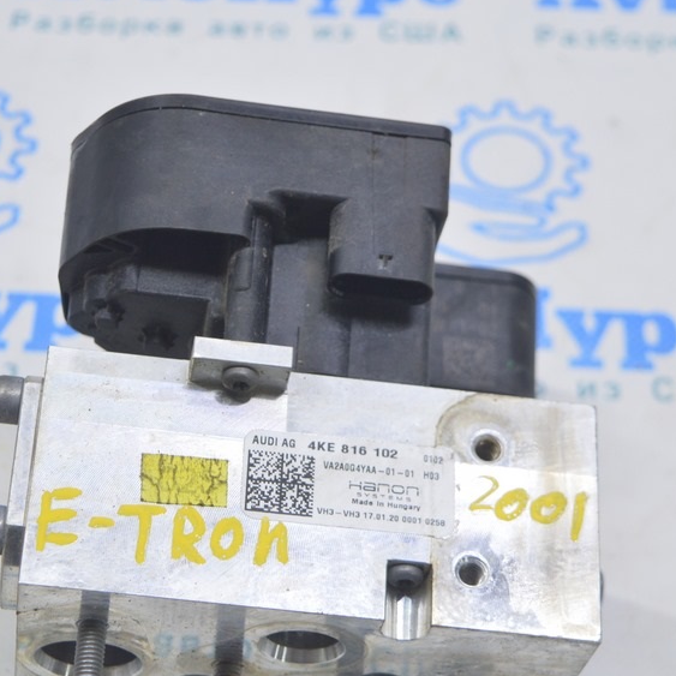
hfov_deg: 19.7
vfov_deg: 19.7
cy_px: 394
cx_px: 269
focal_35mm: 88
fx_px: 1944
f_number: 5.6
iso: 400
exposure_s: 1/20
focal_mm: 38
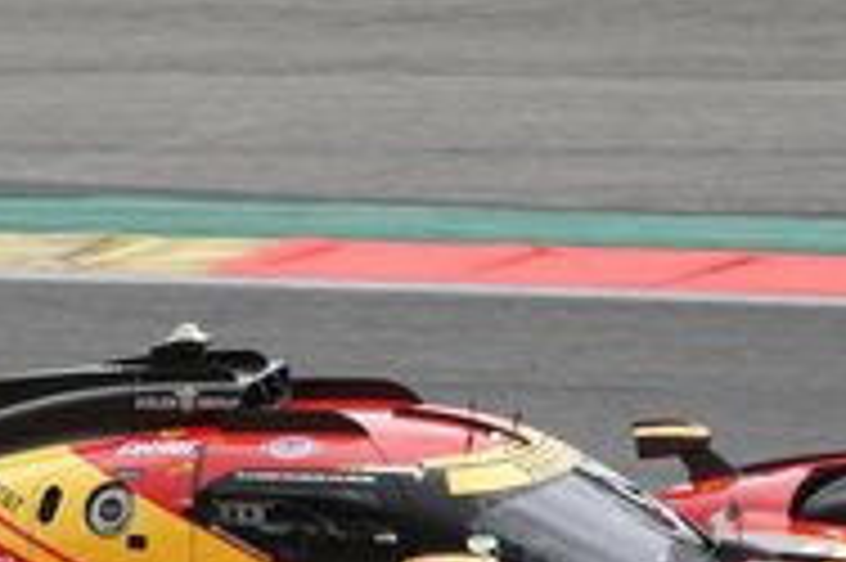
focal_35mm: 441
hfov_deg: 4.7
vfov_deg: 3.1
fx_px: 10354
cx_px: 248
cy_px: 670
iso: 200
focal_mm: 67.46
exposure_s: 1/800
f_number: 4
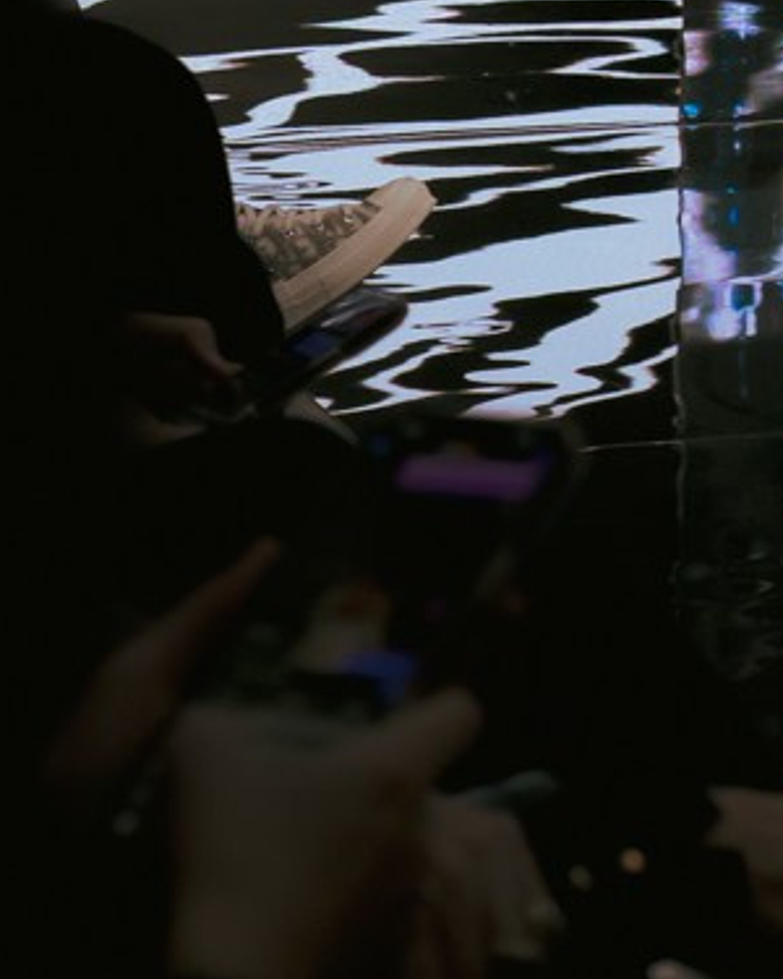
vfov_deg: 8.3
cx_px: 1490
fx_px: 6547
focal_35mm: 226
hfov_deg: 6.7
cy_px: -684
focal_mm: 47
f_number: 5
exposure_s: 1/125
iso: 1600
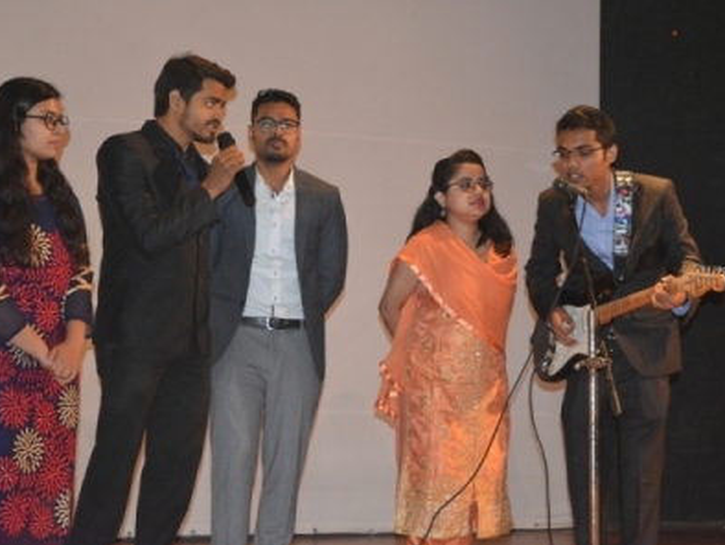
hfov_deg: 24.7
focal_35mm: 79
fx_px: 1656
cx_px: 379
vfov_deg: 18.7
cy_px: 274
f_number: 5.3
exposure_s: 1/60
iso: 3200
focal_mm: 48
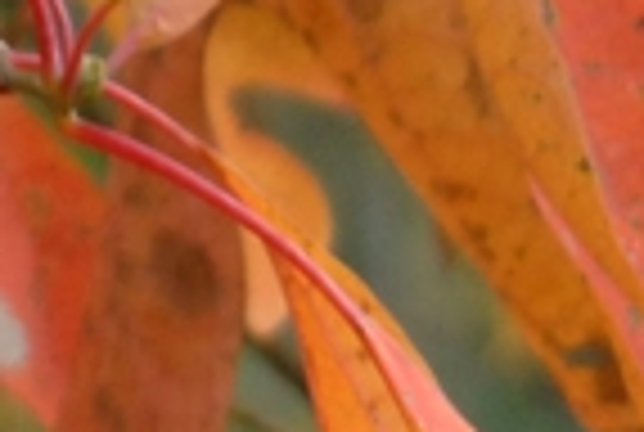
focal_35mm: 644
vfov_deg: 2.1
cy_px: 857
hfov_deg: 3.2
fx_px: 11544
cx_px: -1009
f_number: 4.5
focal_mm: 60
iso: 400
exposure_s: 1/45
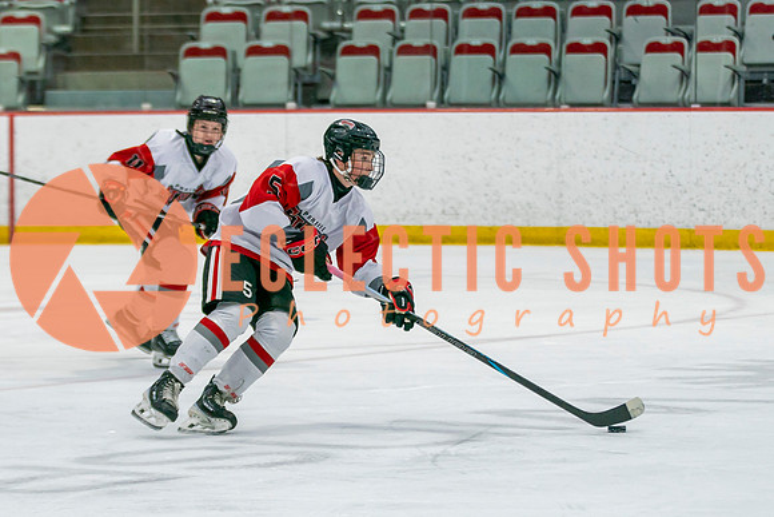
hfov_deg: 9.4
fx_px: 4694
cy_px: 302
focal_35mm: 218
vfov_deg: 6.3
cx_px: 256
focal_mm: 102
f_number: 2.8
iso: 500
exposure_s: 1/640
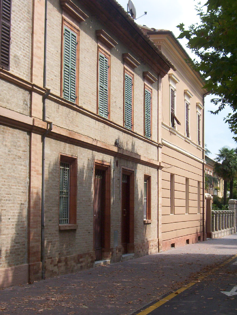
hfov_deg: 22.9
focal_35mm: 64
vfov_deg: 30.3
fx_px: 584
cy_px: 158
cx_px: 118
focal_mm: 9.98
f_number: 6.7
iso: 100
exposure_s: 1/303
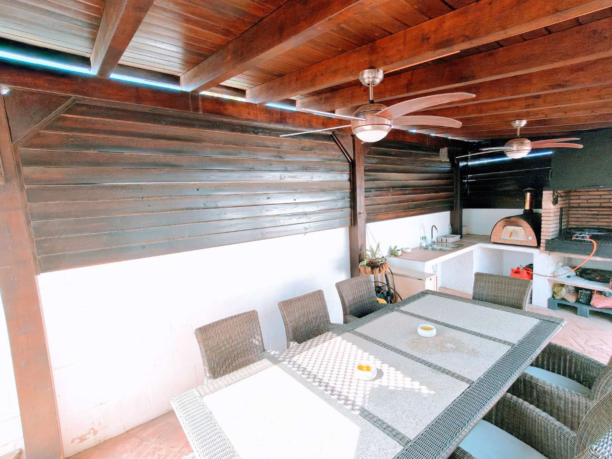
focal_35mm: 16
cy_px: 230
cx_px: 306
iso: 50
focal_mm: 2.31
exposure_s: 1/320
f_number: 2
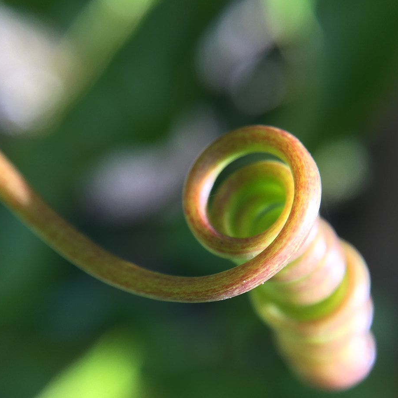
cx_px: 229
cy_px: 247
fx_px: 585
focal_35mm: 45
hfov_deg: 37.5
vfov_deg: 37.3
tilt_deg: -54.3
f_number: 2.2
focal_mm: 4.15
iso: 32
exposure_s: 1/128
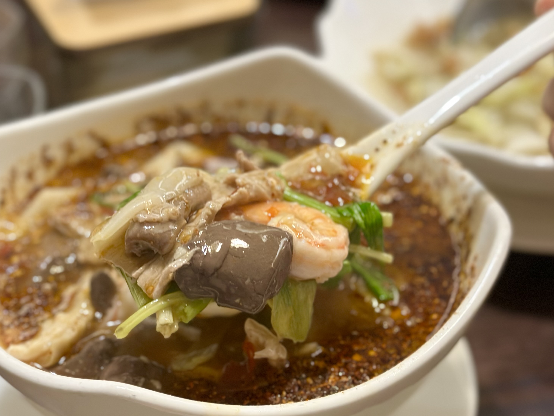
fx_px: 1056
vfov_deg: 22.2
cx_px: 255
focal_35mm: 66
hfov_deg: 29.4
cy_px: 265
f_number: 1.78
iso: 320
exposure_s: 1/60
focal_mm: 6.86
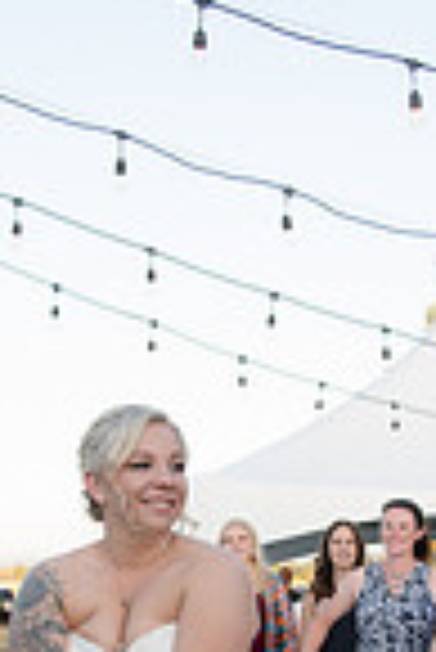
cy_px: 576
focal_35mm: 87
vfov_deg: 22.8
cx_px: 306
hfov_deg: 15.7
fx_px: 1577
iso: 400
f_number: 4
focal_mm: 28
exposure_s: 1/400
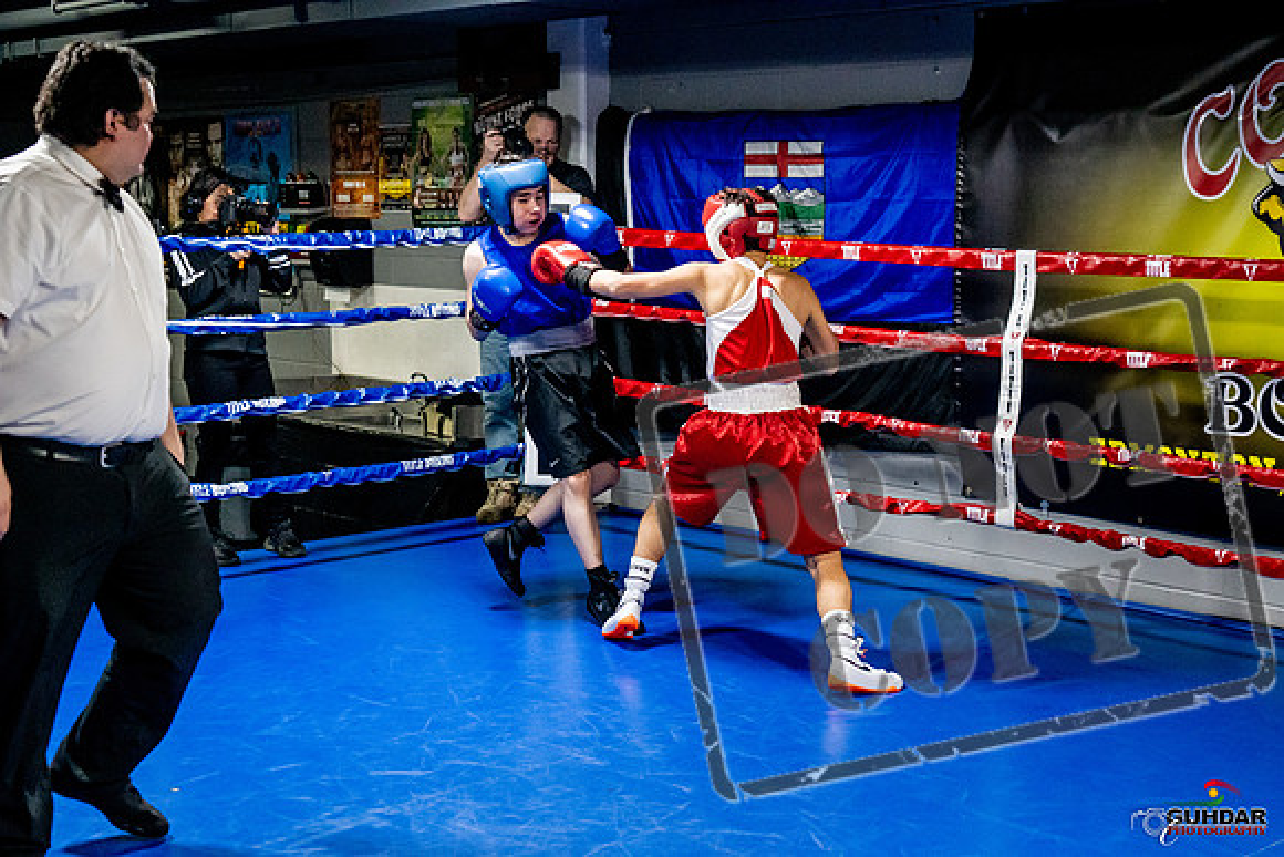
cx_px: 642
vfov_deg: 26.0
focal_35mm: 52
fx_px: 1855
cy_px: 428
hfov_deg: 38.2
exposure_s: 1/800
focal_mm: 35
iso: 5000
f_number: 2.8
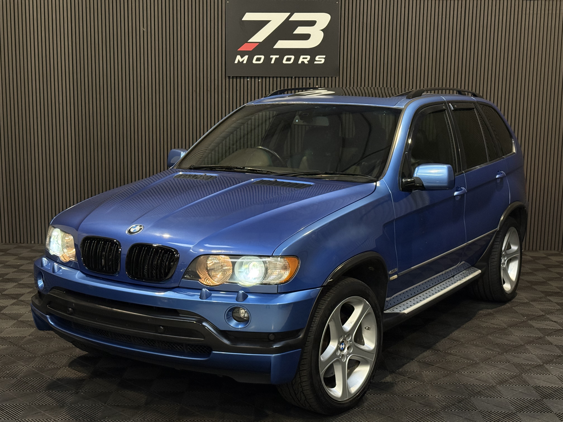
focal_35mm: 48
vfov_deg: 30.3
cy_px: 211
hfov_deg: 39.7
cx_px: 282
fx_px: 781
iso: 250
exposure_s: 1/100
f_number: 1.78
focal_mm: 6.76
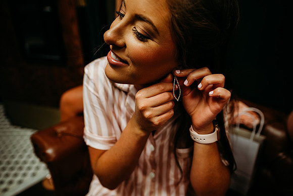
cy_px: 98
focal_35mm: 24
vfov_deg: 53.2
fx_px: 195
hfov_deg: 73.7
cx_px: 146
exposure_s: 1/160
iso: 250
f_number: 2.5
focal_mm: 24
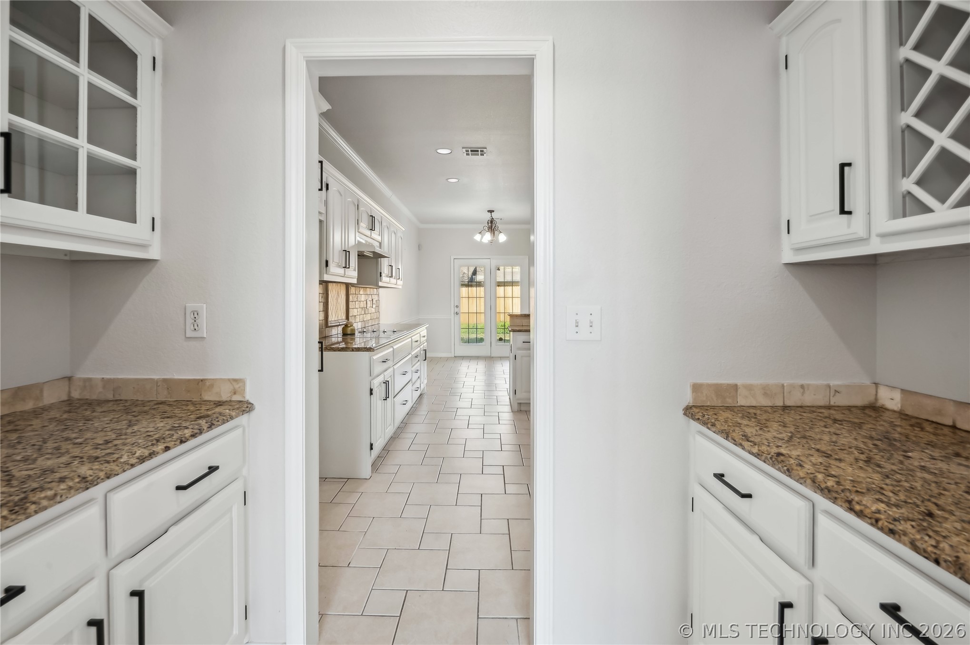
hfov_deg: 98.6
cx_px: 485
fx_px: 417
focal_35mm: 16
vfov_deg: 75.4
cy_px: 322
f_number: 11
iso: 800
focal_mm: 15.5
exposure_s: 1/40
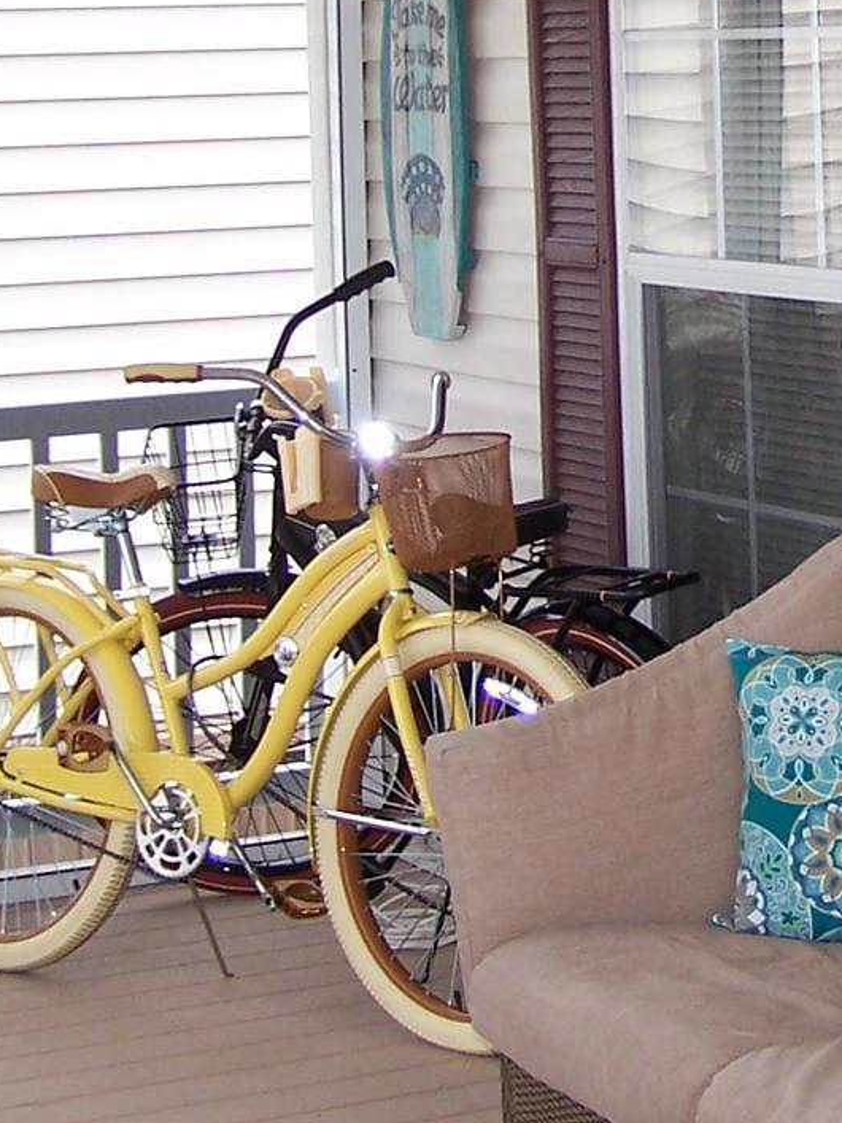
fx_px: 3569
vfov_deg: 17.7
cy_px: 233
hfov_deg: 13.2
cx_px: 956
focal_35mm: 110
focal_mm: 6.3
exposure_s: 1/250
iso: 80
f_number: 2.8
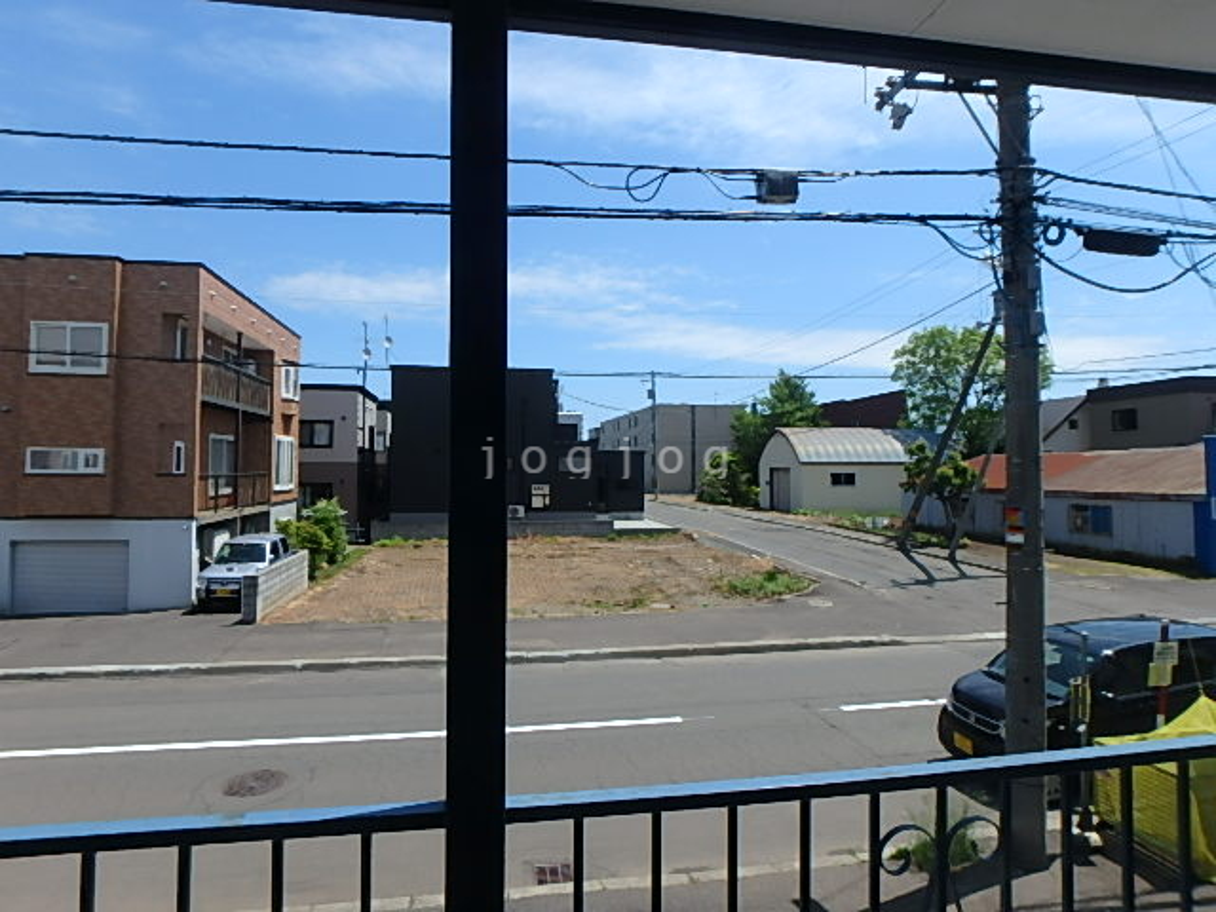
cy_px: 456
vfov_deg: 63.4
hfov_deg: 79.0
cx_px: 608
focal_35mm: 21
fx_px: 738
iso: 125
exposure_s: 1/640
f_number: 6
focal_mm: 3.7
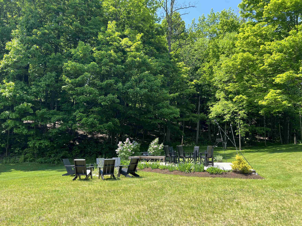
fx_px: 227
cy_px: 113
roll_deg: +0.8
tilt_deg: +9.4
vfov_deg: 53.1
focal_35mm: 26
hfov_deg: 67.3
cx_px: 151
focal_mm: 5.7
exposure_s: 1/965
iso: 50
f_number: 1.5
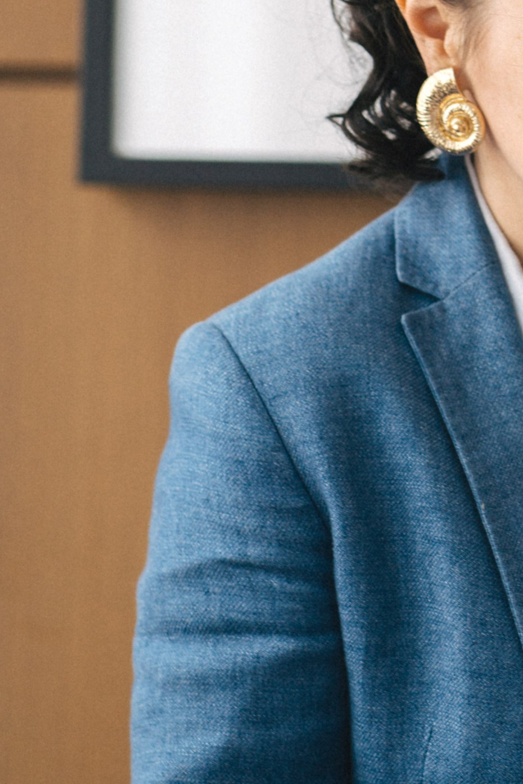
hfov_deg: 5.4
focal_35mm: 251
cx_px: 717
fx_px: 5468
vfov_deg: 8.2
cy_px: 170
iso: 250
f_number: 2.8
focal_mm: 85
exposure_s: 1/250
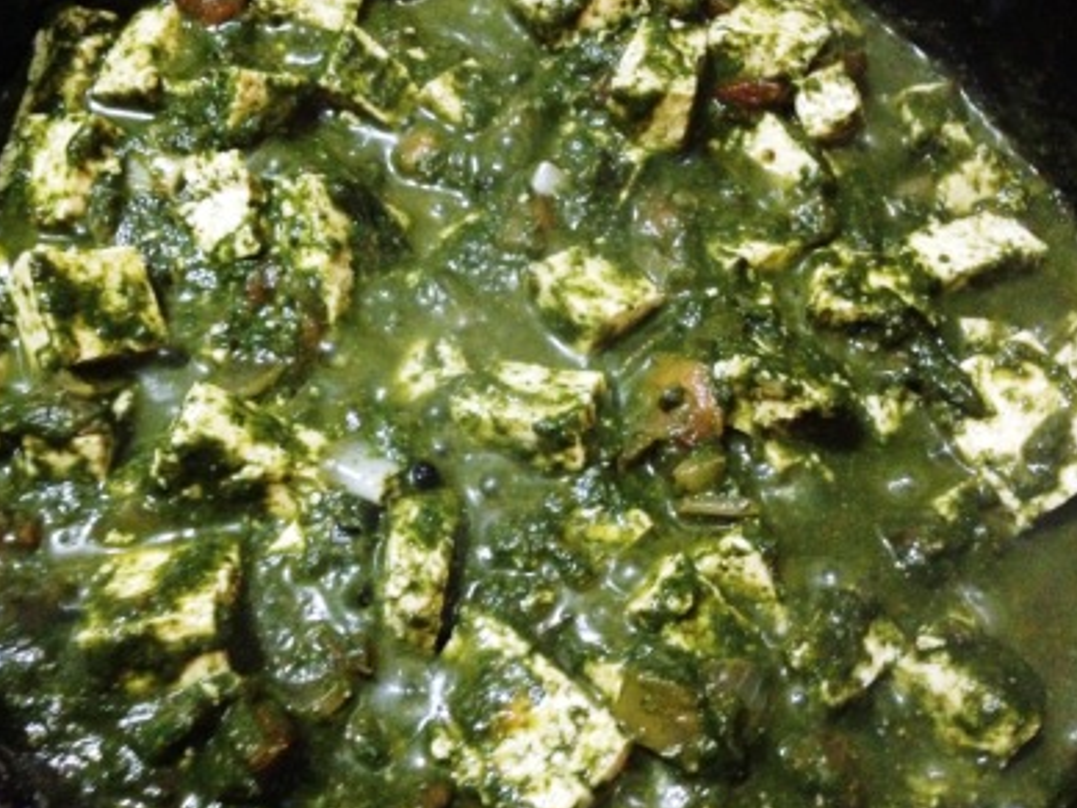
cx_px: 512
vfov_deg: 37.7
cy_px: 371
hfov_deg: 48.9
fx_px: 1183
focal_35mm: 38
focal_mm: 4.12
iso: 640
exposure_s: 1/15
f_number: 2.4
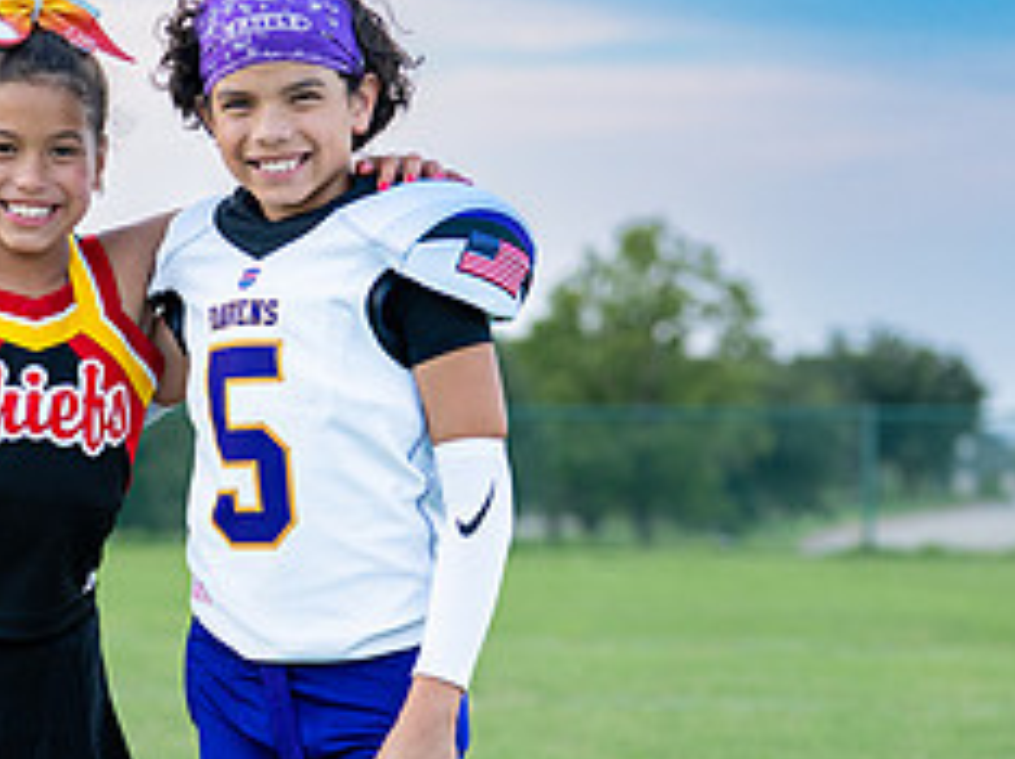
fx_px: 4511
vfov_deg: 9.6
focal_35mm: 154
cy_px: 596
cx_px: 180
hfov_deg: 12.8
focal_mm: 50
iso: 160
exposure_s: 1/400
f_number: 2
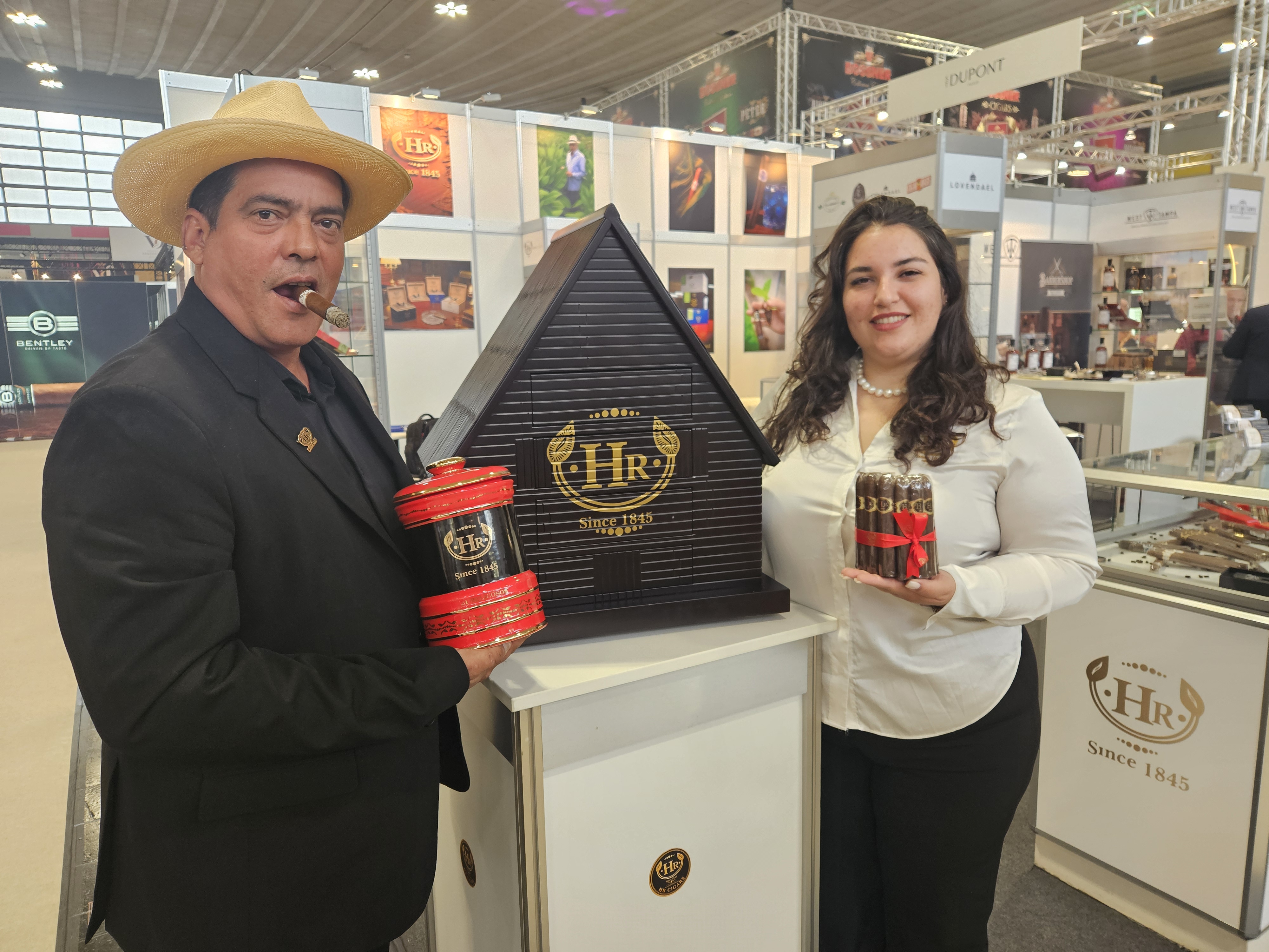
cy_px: 476
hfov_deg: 73.9
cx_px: 634
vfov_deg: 58.9
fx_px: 843
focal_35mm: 23
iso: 160
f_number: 1.8
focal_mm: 5.4
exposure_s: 1/100
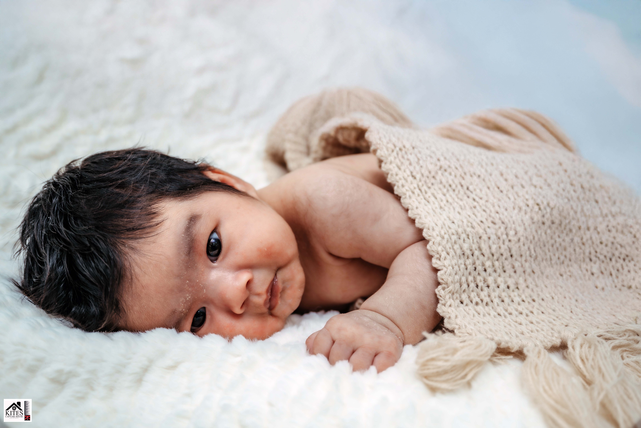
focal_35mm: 35
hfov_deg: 54.4
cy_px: 214
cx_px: 320
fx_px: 623
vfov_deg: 37.9
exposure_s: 1/100
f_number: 4
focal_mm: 35
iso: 160
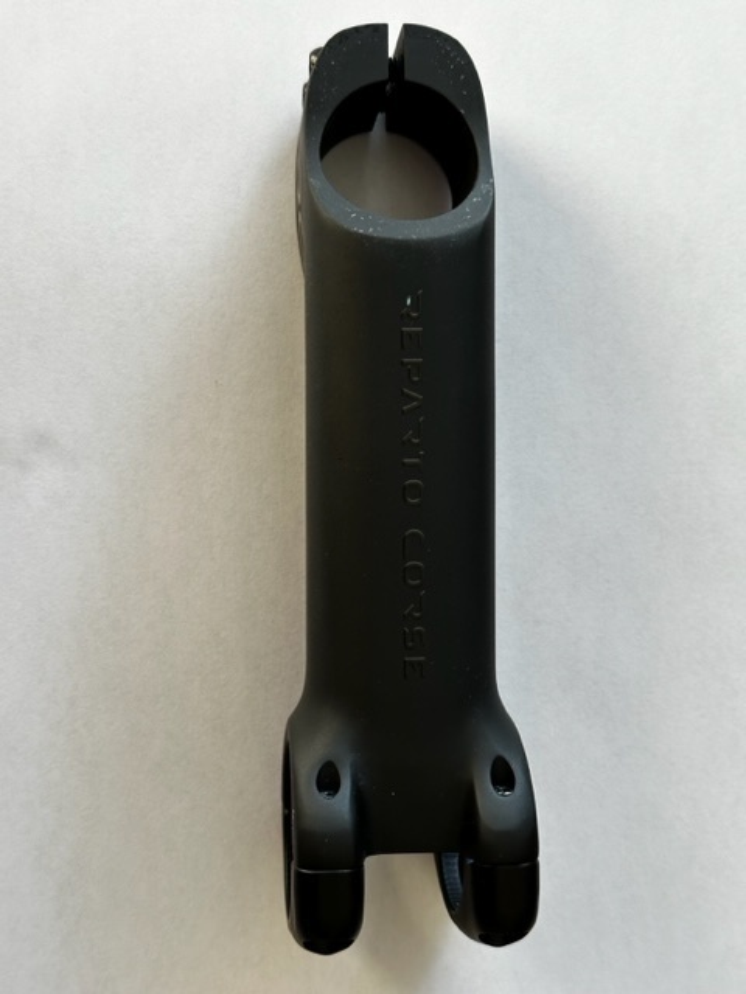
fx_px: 1379
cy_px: 497
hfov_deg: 30.3
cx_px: 373
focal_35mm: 48
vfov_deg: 39.7
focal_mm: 6.86
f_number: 1.78
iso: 80
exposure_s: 1/95
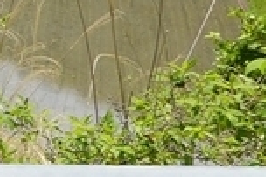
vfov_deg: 7.2
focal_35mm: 190
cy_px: 103
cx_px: -620
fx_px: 1402
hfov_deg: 8.4
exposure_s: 1/320
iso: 100
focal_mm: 9
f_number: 5.6
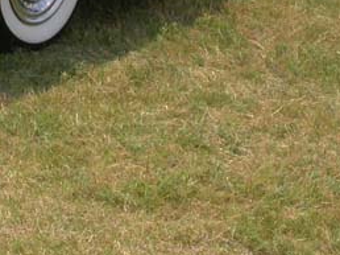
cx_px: 20
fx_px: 1158
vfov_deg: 12.0
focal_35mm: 118
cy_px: -124
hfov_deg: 16.4
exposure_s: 1/282
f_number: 7.5
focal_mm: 7.85
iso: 100
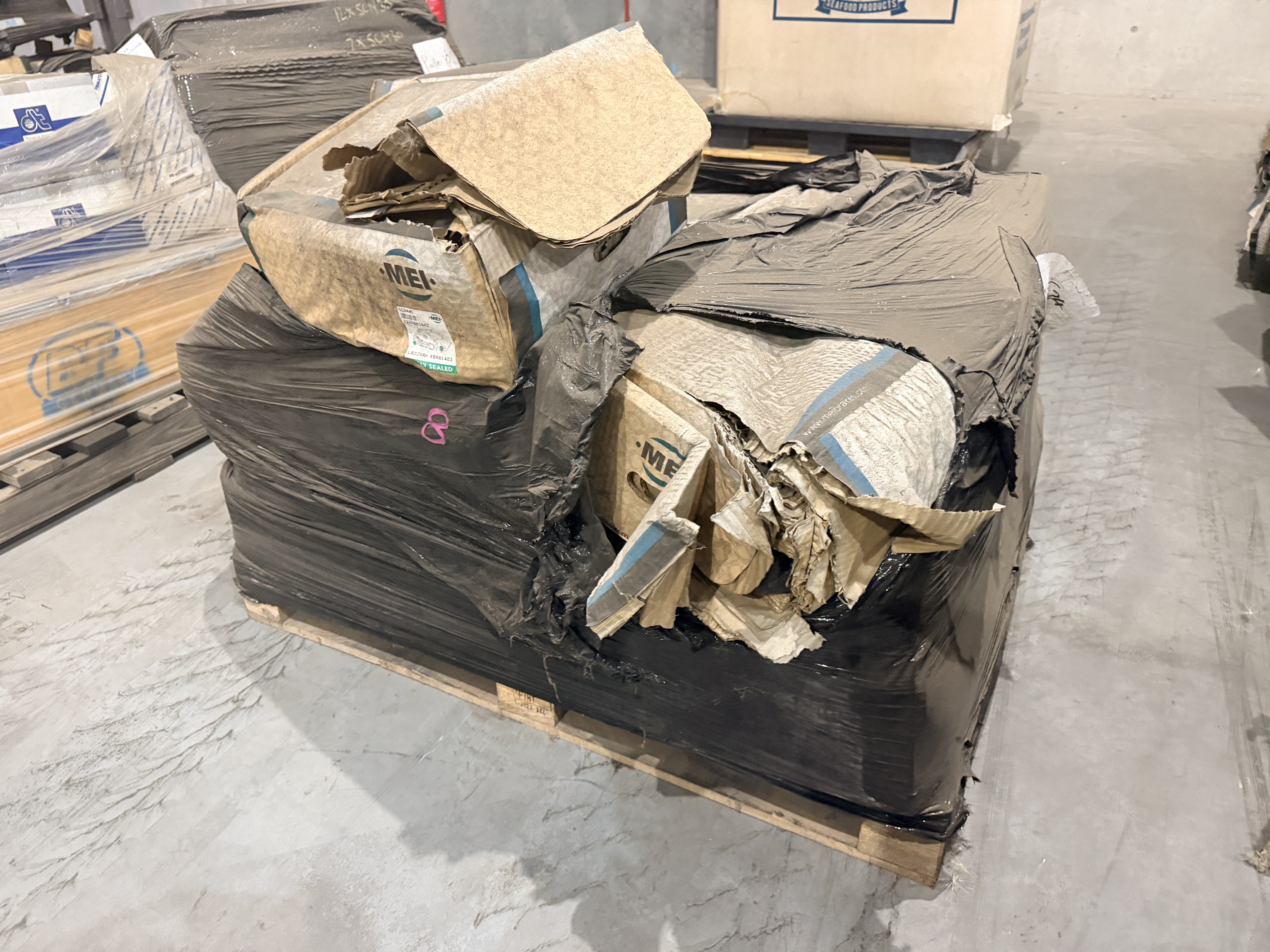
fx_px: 881
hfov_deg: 71.6
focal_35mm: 24
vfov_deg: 56.8
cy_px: 476
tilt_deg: -30.5
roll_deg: +2.0
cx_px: 635
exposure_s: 1/50
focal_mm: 6.76
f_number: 1.78
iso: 800
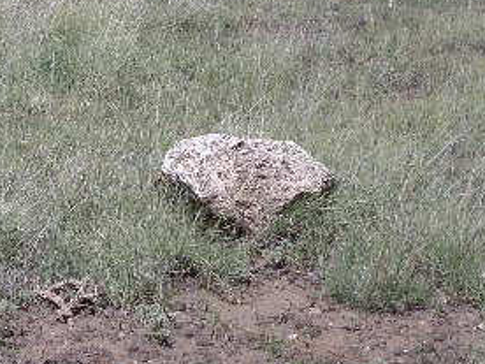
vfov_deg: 9.4
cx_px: 21
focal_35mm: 156
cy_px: -40
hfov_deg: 12.5
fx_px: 2186
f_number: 3.9
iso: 80
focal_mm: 7.6
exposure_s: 1/1000
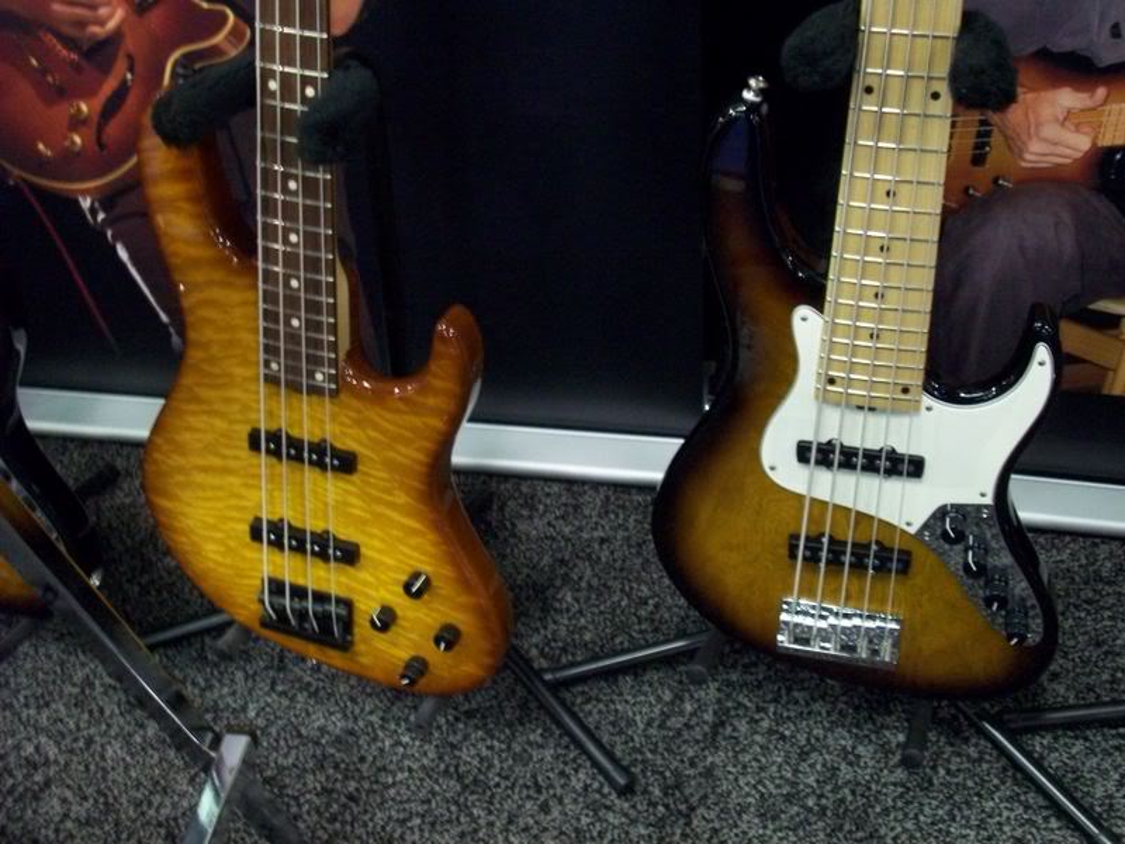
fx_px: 1495
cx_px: 562
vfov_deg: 31.5
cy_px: 422
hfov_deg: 41.2
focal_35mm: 46
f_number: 3.1
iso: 200
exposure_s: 1/8
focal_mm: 7.6
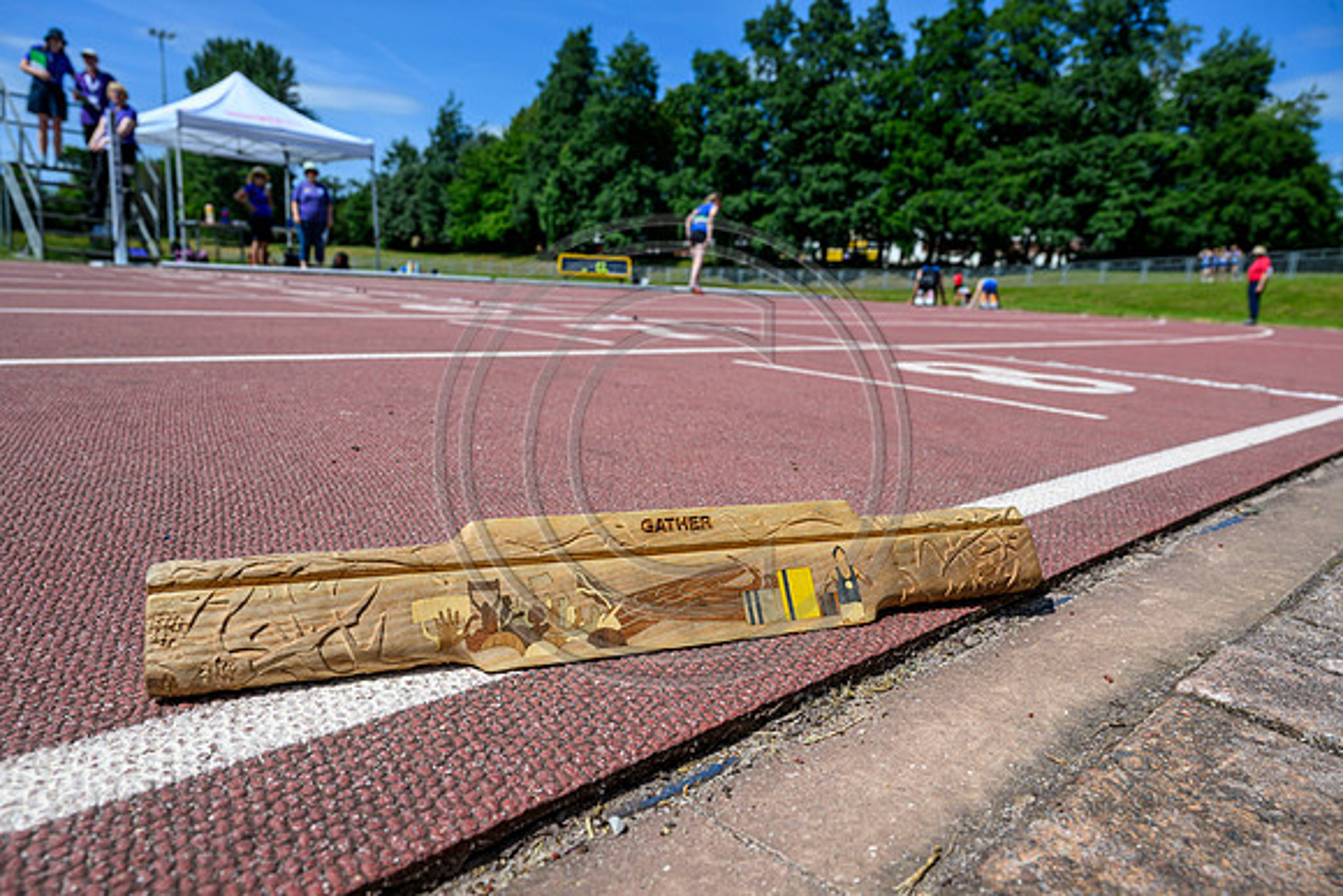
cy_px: 448
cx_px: 672
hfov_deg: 73.7
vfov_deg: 53.2
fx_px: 896
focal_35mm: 24
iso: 200
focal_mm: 24
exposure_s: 1/800
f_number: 8
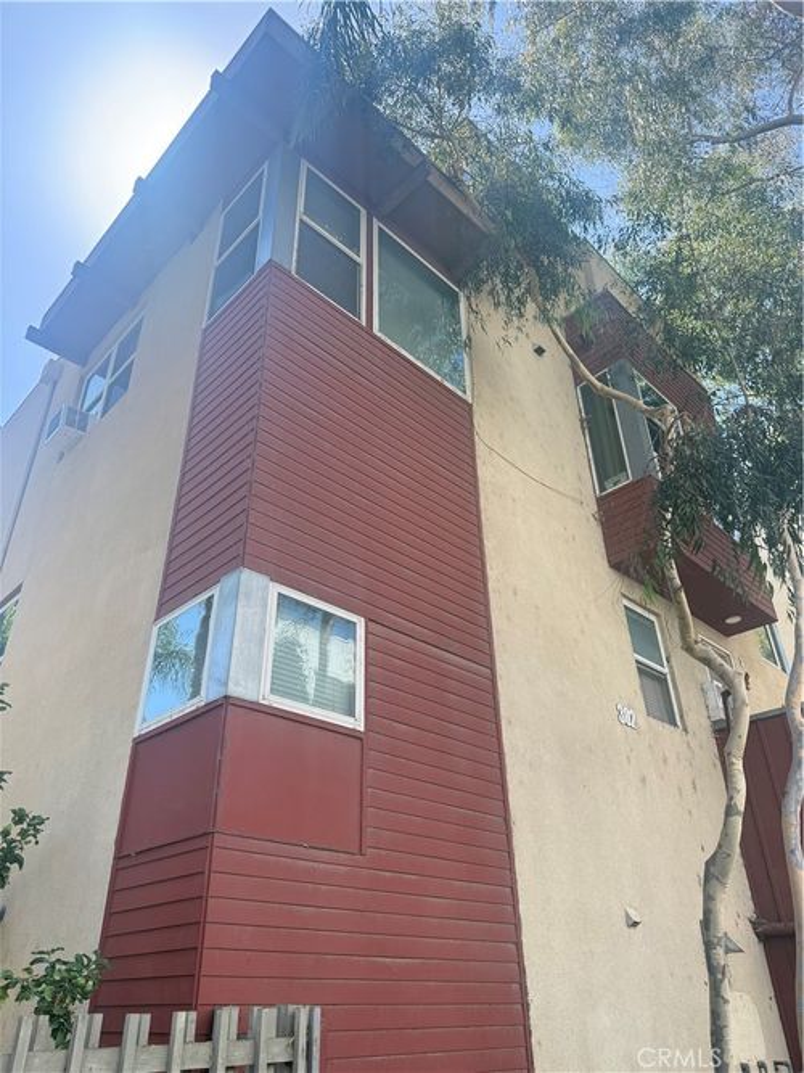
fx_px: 743
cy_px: 536
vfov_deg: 71.6
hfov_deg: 56.8
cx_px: 402
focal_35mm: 24
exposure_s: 1/708
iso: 100
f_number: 1.78
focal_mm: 6.76
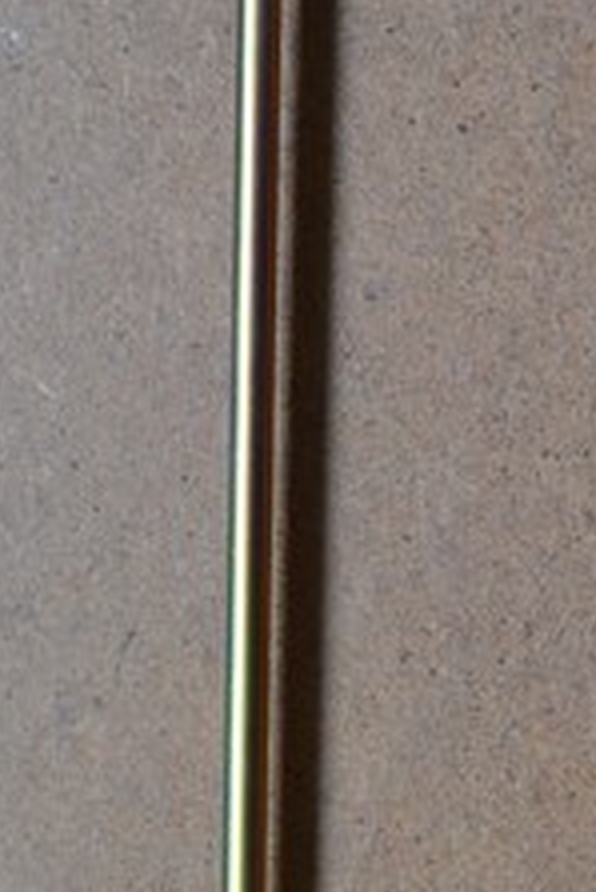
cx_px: 300
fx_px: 4091
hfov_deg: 8.3
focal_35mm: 165
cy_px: 764
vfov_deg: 12.4
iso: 400
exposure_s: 1/30
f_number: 4.8
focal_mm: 32
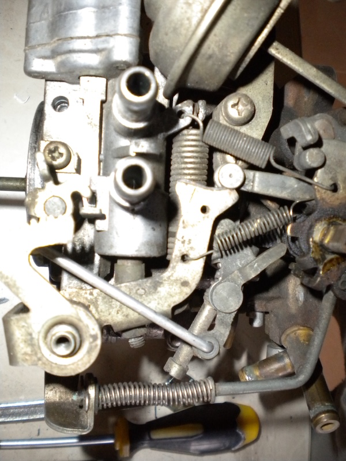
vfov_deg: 52.6
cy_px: 230
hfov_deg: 40.7
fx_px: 466
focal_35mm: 35
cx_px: 173
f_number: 3.1
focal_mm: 6.3
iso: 400
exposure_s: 1/30
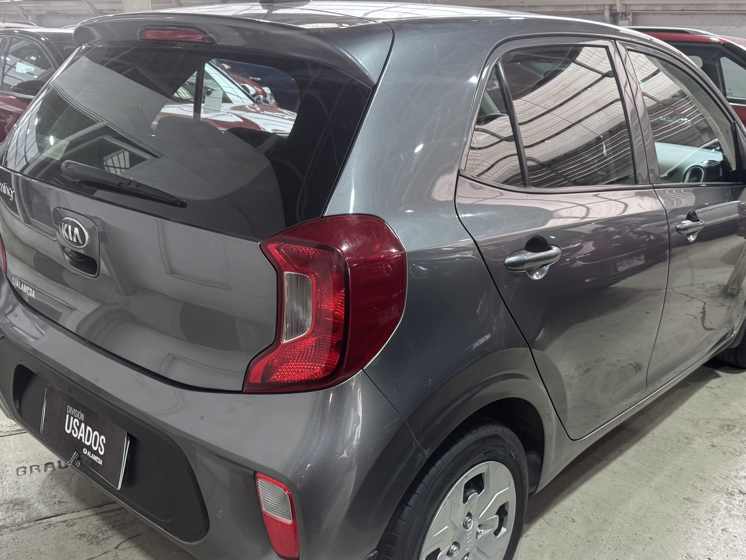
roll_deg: -1.7
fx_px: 711
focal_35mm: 33
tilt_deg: -18.0
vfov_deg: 42.8
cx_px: 434
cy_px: 322
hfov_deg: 55.1
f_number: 1.78
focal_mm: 6.76
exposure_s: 1/100
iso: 200
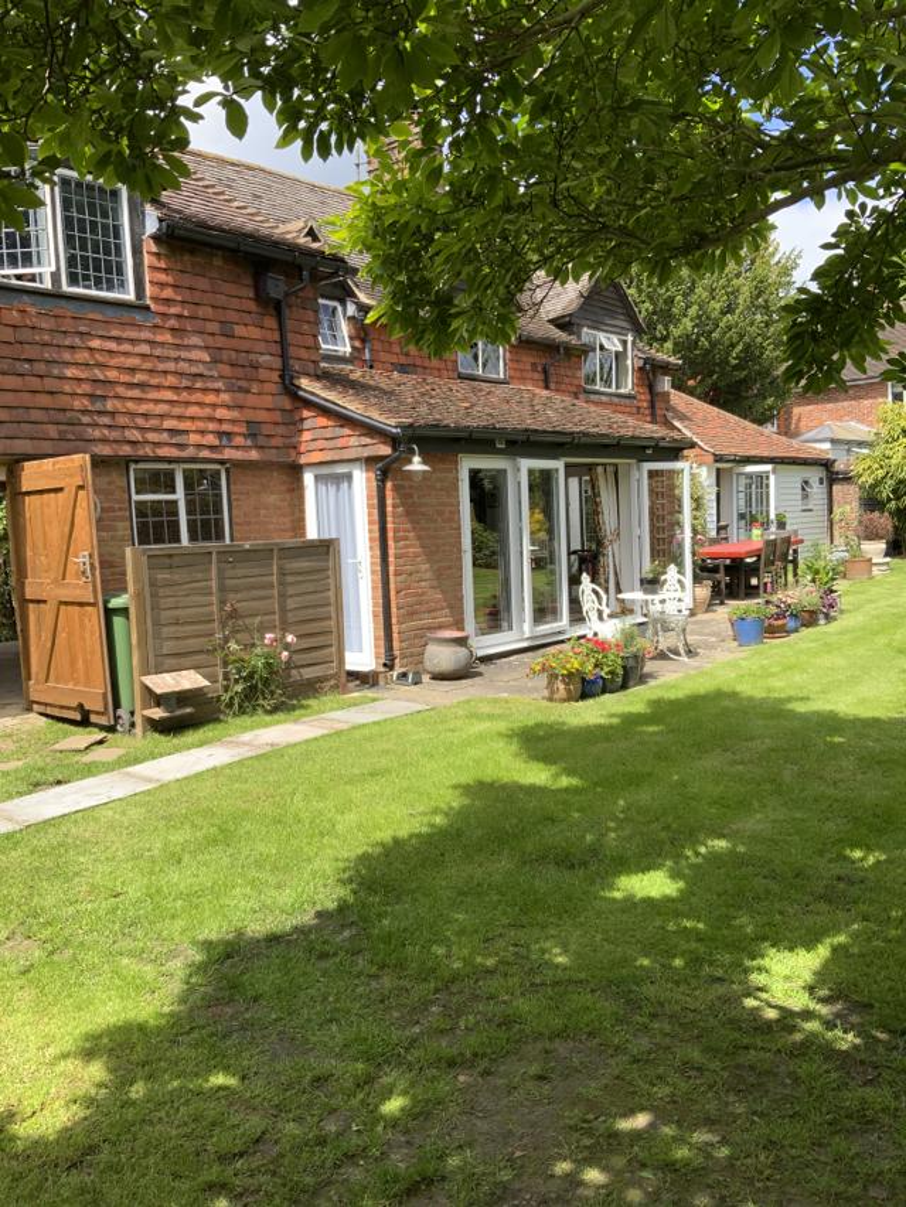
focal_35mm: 29
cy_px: 604
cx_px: 453
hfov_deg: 48.2
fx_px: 1012
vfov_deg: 61.7
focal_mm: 3
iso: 16
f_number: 1.8
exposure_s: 1/770
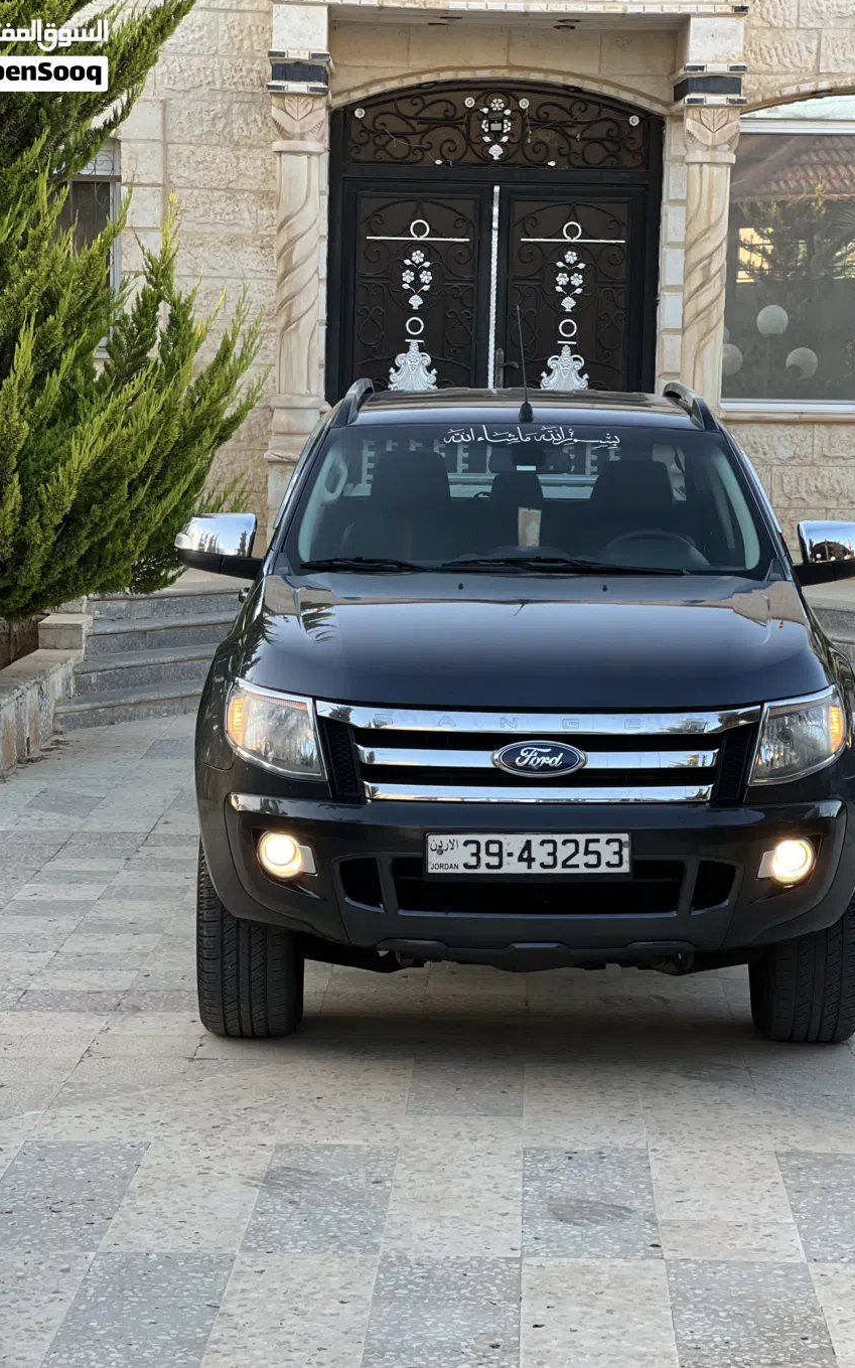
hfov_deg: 15.9
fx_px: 3058
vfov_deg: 25.2
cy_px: 682
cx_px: 453
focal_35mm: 82
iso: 80
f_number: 2.8
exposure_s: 1/121
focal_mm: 9
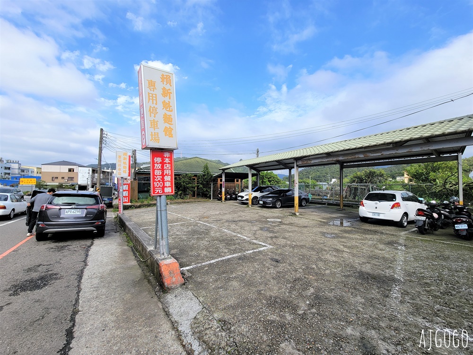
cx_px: 236
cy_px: 178
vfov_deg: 89.9
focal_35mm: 13
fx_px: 178
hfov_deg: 106.2
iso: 50
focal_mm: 2.2
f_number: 2.2
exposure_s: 1/1300
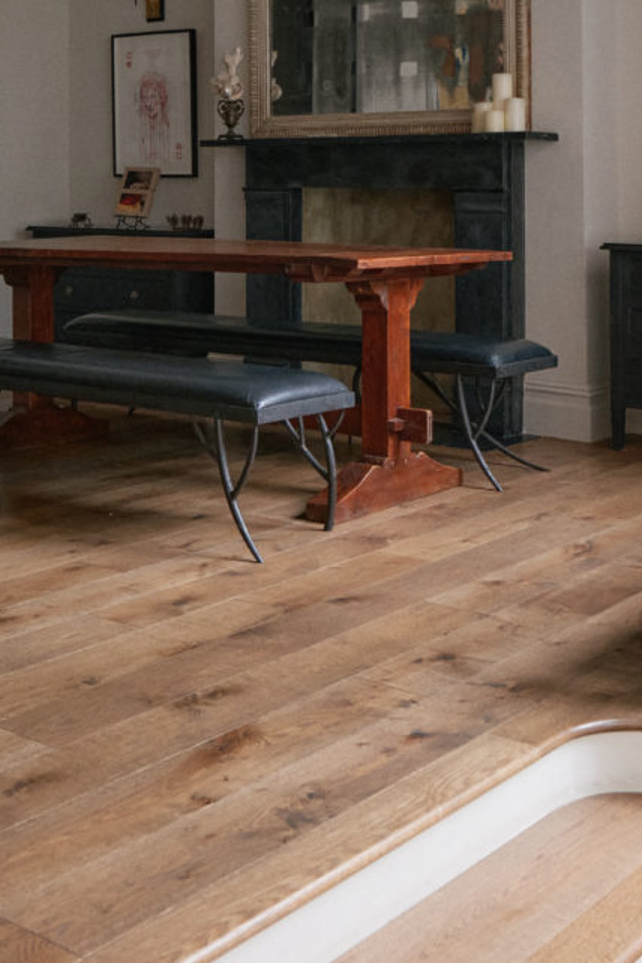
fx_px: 1391
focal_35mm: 52
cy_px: 183
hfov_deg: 25.9
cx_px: 242
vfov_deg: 36.8
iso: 1600
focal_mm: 19.4
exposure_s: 1/100
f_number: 5.6
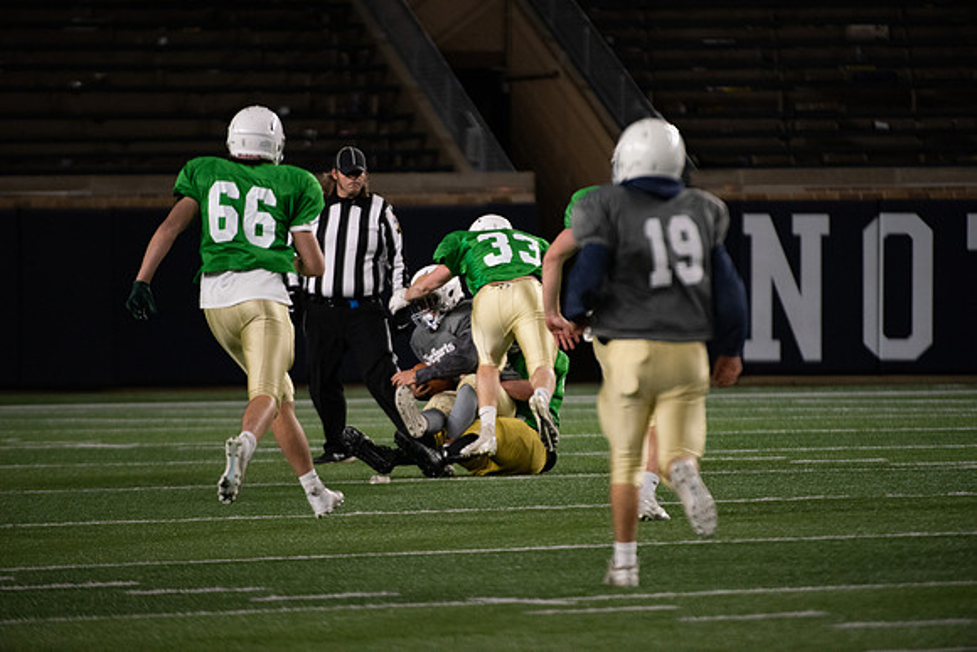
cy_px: 326
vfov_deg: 3.4
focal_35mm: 400
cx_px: 488
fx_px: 10858
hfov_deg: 5.2
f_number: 4
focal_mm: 400
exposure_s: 1/500
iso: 3200
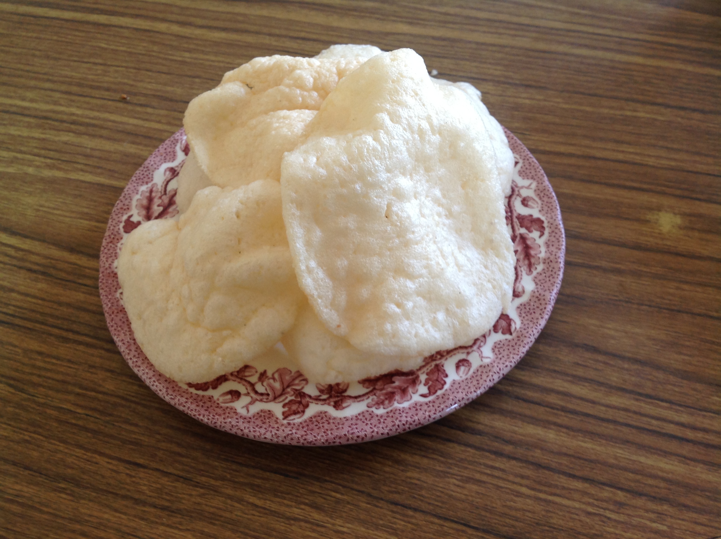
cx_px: 360
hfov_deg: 52.7
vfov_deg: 40.6
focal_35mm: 35
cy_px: 270
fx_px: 728
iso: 64
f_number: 2.4
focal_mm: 4.28
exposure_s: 1/17
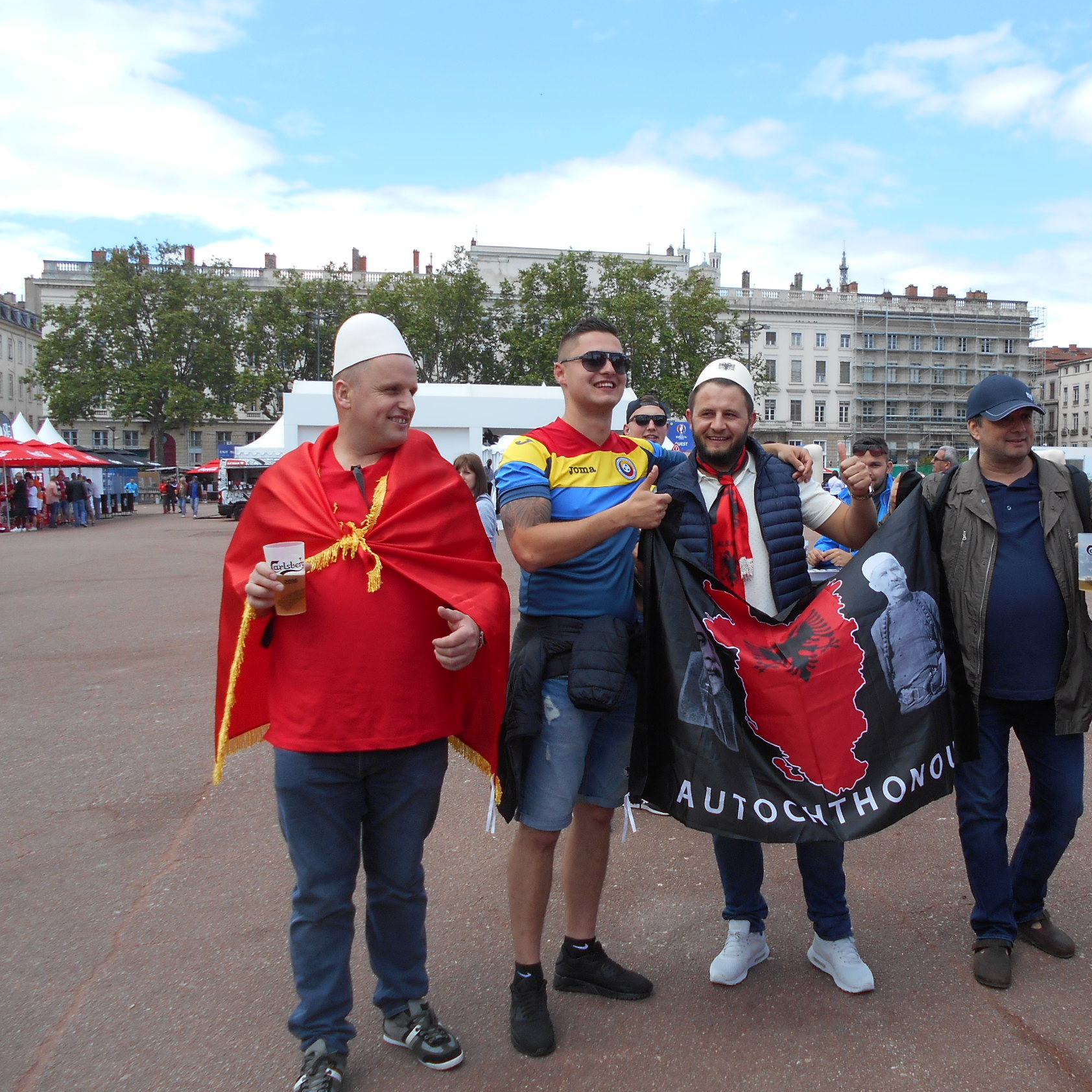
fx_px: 1106
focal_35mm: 31
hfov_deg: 51.9
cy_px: 551
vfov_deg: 52.5
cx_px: 695
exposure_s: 1/640
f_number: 3.2
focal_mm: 4.6
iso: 80
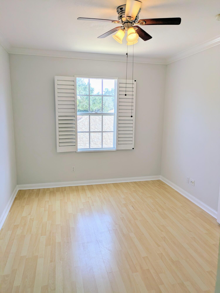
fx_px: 212
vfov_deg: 69.4
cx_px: 110
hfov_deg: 54.9
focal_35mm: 25
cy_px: 146
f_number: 1.89
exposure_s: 1/390
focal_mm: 5.43
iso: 38
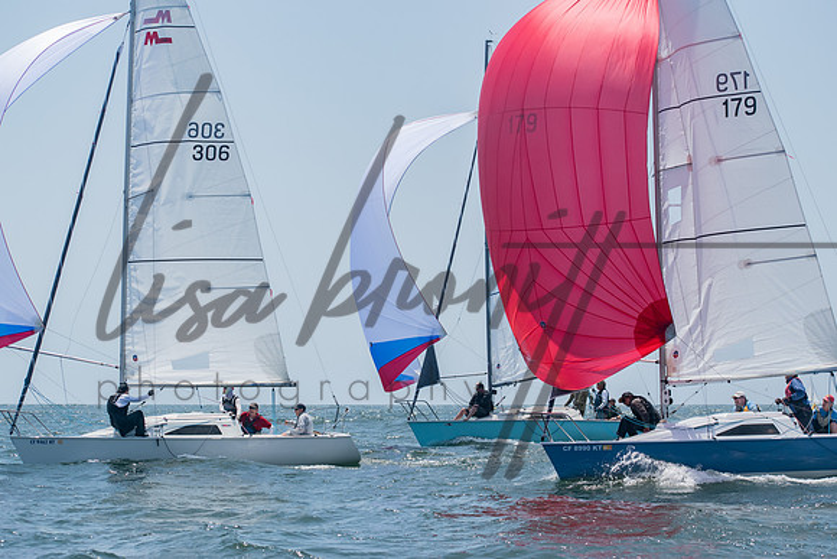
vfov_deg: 13.0
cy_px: 280
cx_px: 418
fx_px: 2442
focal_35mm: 105
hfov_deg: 19.5
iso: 400
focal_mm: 70
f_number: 8
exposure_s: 1/1250
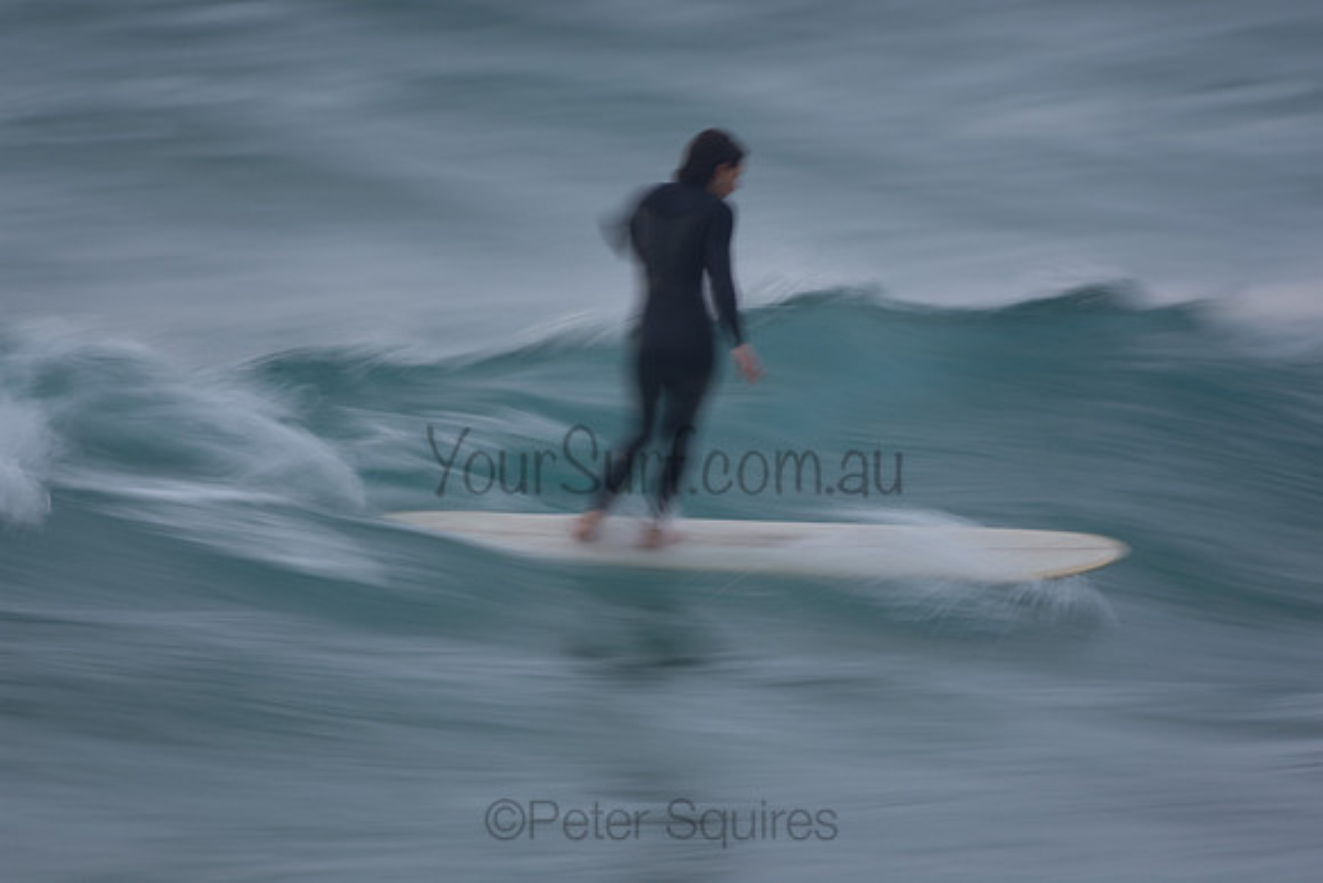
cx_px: 662
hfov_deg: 2.7
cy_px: 442
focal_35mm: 750
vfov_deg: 1.8
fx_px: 27568
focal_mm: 500
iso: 200
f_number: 5.6
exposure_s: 1/10
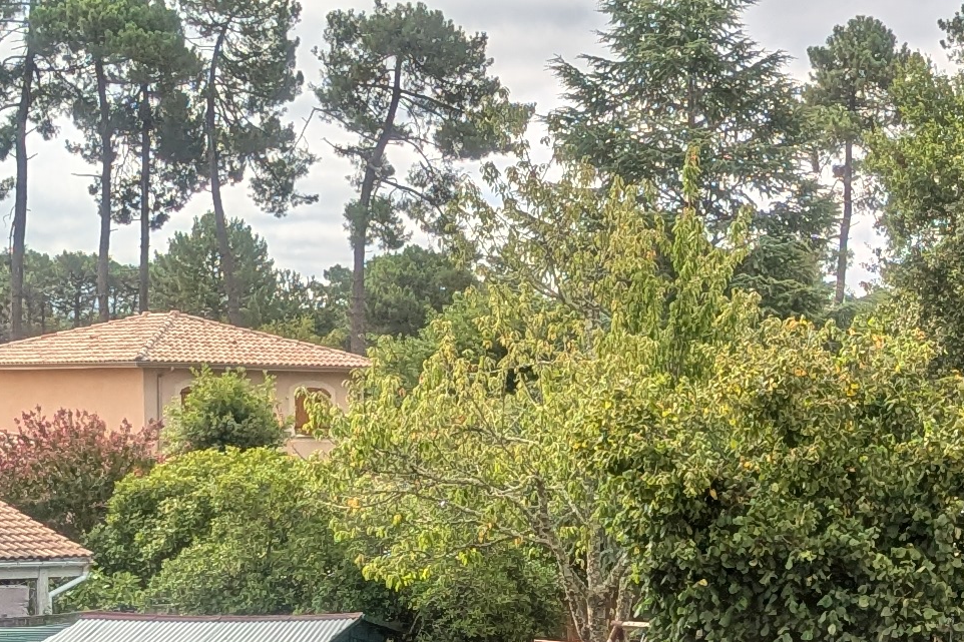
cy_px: 640
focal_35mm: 106
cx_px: 864
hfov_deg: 19.0
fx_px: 2838
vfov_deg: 12.8
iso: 41
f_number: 1.85
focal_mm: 6.81
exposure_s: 1/1770
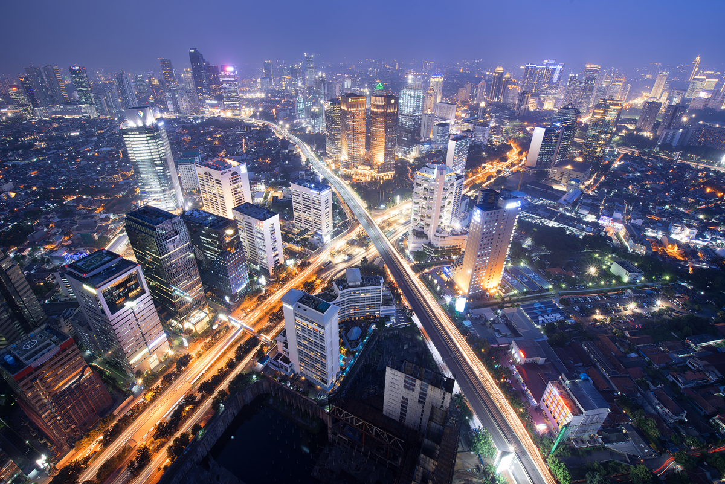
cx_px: 362
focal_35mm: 14
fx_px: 282
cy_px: 242
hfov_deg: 104.2
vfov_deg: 81.3
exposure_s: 20
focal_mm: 14
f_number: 13
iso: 200
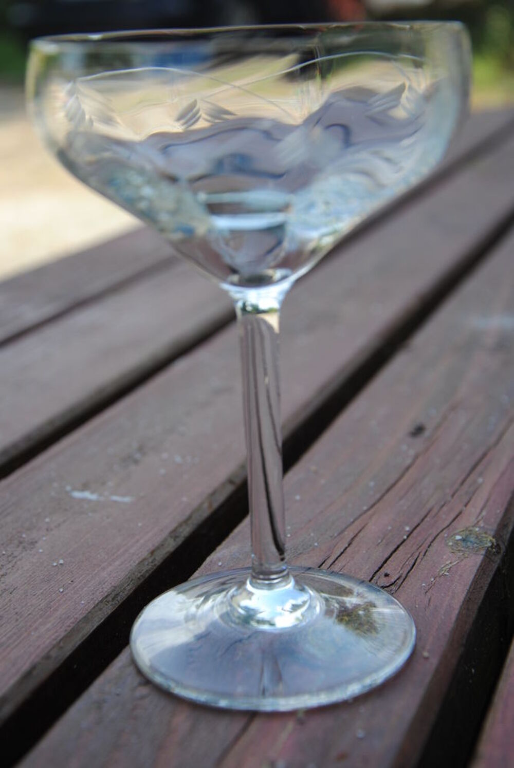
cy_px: 384
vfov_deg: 31.9
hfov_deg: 21.6
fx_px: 1346
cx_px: 257
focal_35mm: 63
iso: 100
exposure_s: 1/160
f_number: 6.3
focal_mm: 42
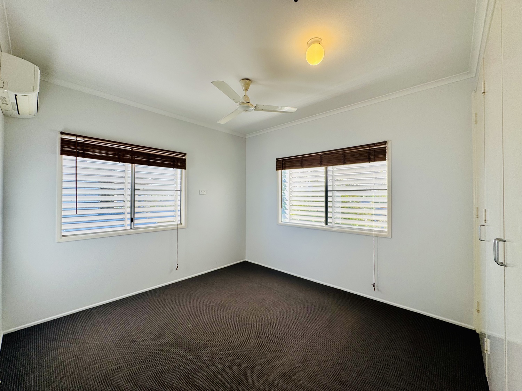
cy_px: 196
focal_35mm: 14
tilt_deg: +0.6
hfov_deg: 102.1
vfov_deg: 85.7
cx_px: 261
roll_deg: +0.6
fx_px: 211
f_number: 2.2
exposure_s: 1/100
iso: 50
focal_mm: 2.22
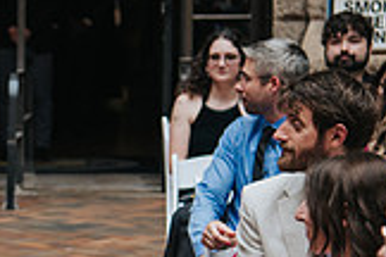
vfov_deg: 5.2
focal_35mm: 262
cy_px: 189
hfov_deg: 7.7
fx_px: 2809
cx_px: -148
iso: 450
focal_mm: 65
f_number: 4
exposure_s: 1/500
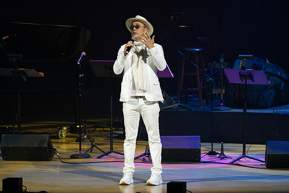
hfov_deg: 6.5
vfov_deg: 4.3
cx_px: 144
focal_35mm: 318
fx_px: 2553
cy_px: 96
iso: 2500
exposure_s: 1/250
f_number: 5.6
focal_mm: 318
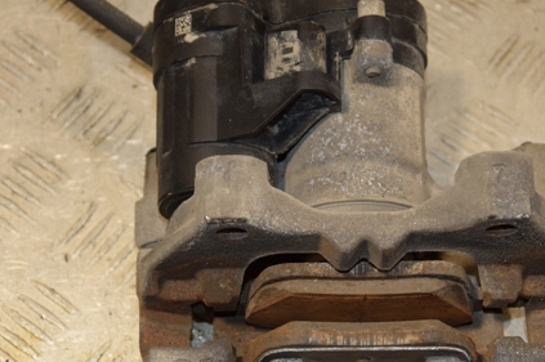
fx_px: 1648
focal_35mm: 109
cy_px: 201
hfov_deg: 18.8
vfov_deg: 12.5
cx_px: 289
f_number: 5.6
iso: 800
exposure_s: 1/200
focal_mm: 48
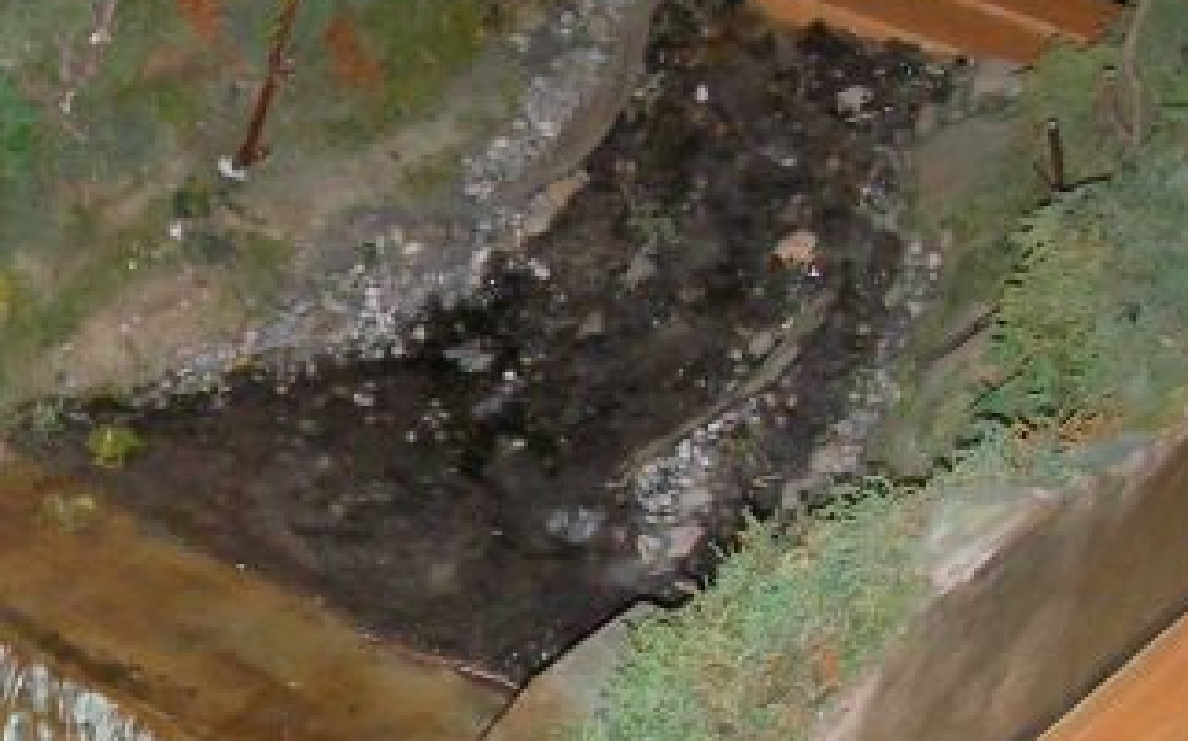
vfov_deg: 12.0
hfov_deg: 18.8
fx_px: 3495
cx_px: 0
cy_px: 697
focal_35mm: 108
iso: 289
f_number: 3.5
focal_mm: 6.3
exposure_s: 1/30
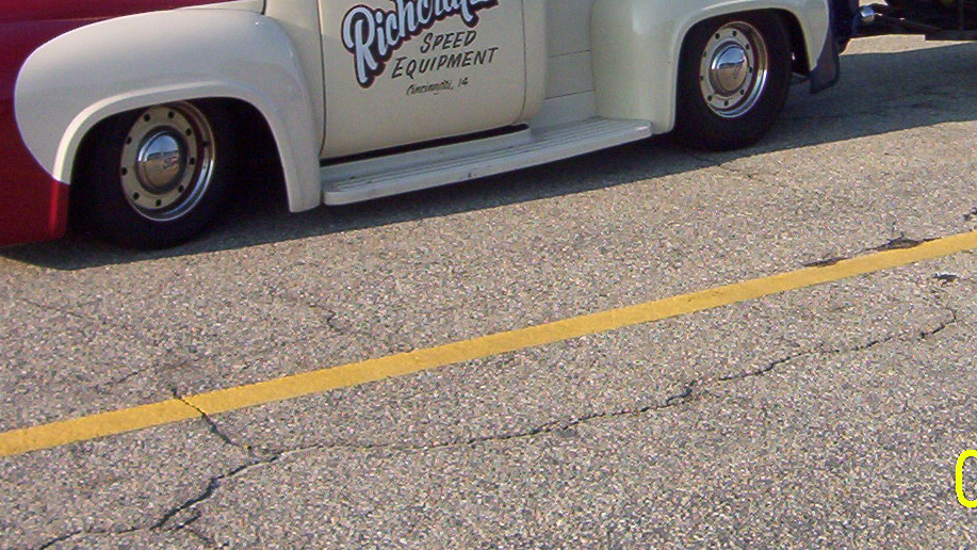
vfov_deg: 16.8
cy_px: -15
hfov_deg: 30.1
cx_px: 551
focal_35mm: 70
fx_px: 1814
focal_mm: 5.54
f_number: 5.24
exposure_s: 1/500
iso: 100
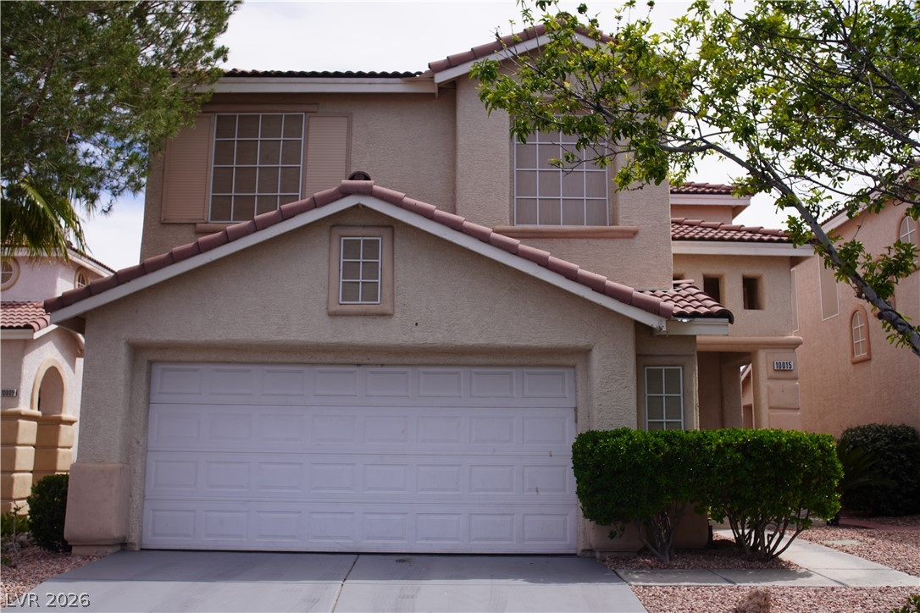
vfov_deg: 38.4
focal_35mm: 34
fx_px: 882
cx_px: 460
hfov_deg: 55.1
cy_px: 306
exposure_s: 1/500
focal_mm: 23
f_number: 5
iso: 100
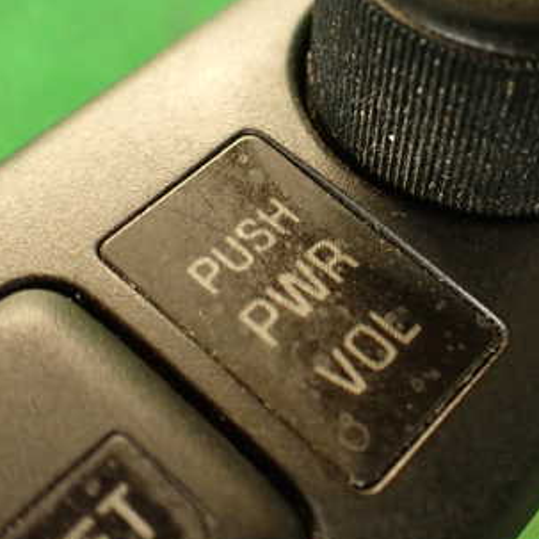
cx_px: 406
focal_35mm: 56
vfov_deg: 30.4
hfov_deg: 30.1
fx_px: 987
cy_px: 183
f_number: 2.4
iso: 500
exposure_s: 1/30
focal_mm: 5.79
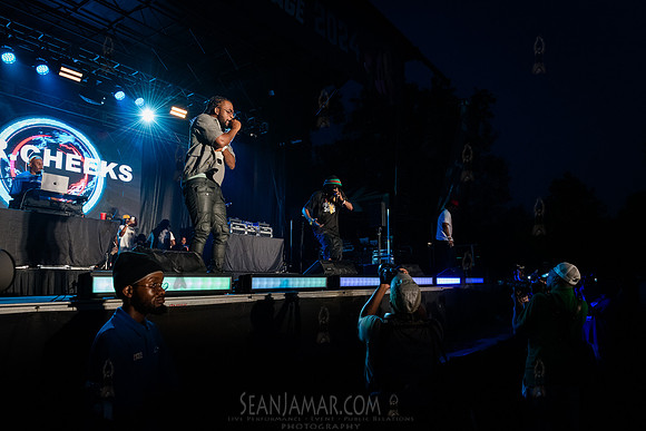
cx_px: 323
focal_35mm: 25
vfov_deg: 51.5
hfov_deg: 71.7
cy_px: 216
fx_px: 447
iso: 5000
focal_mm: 24
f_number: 4
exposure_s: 1/400
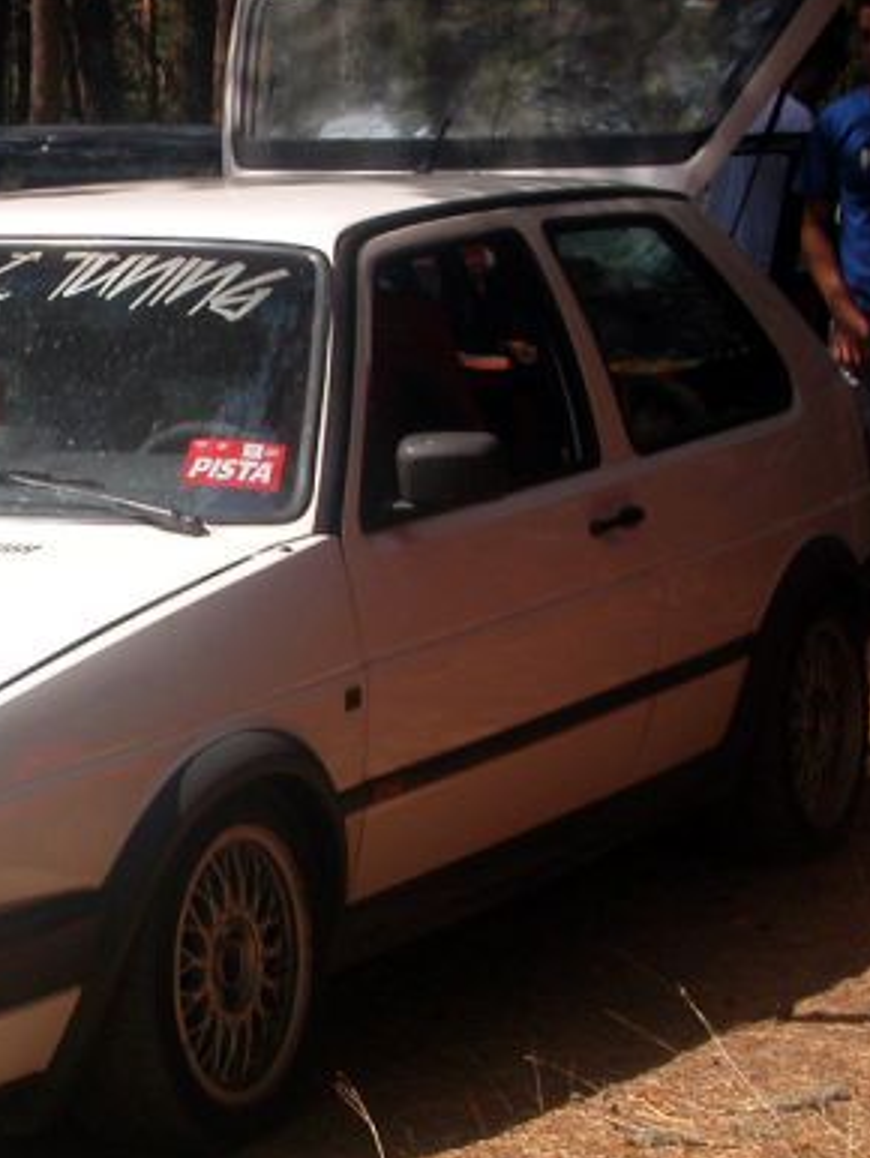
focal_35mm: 121
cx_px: -15
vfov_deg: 16.3
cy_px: 636
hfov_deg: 12.1
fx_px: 4050
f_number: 3.8
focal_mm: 11.1
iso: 100
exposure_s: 1/589
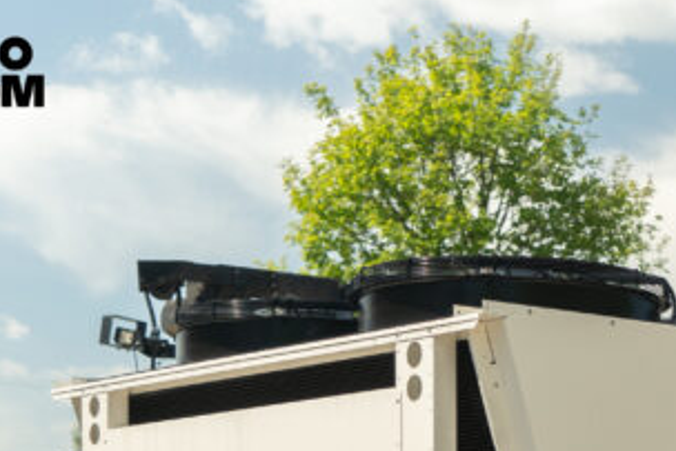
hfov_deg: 17.3
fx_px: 2085
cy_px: 705
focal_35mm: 111
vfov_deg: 11.7
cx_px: 869
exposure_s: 1/80
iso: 100
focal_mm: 33
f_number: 4
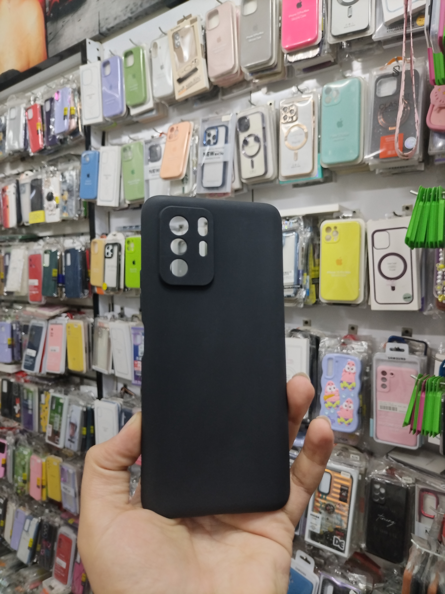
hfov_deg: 53.1
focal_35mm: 26
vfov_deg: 67.3
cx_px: 222
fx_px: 446
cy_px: 297
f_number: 1.8
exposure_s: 1/100
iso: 676
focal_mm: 4.7
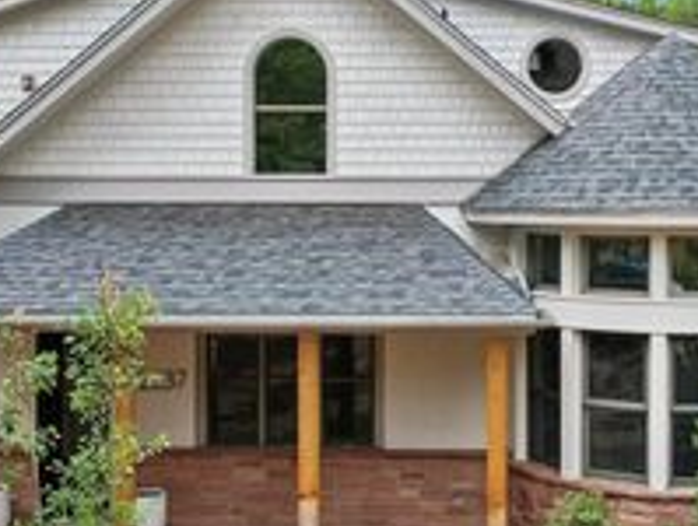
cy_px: 233
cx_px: 431
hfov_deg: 35.9
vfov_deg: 27.6
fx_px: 1071
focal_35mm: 53
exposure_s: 1/500
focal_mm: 8.4
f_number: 2.8
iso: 100
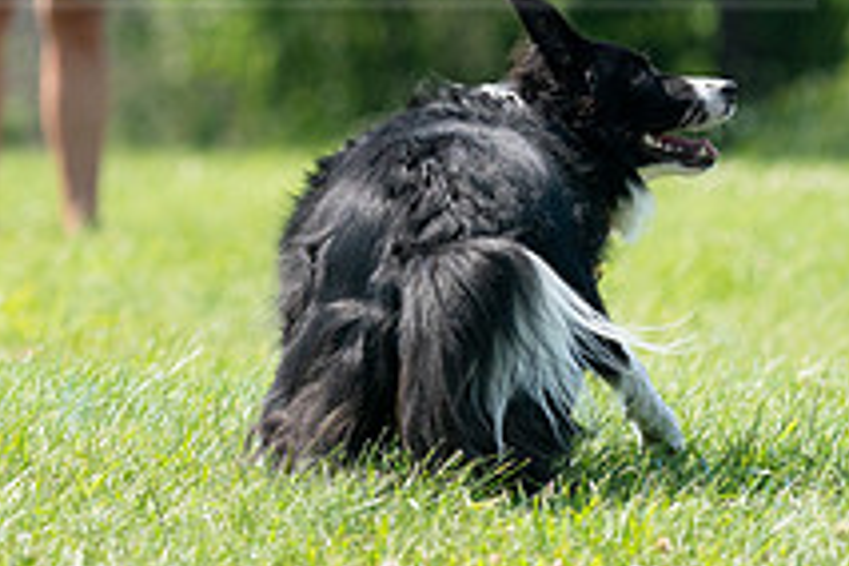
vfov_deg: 1.8
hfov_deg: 2.8
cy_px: -54
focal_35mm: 749
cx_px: 159
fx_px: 17663
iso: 2000
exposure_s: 1/4000
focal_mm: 275
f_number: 5.6
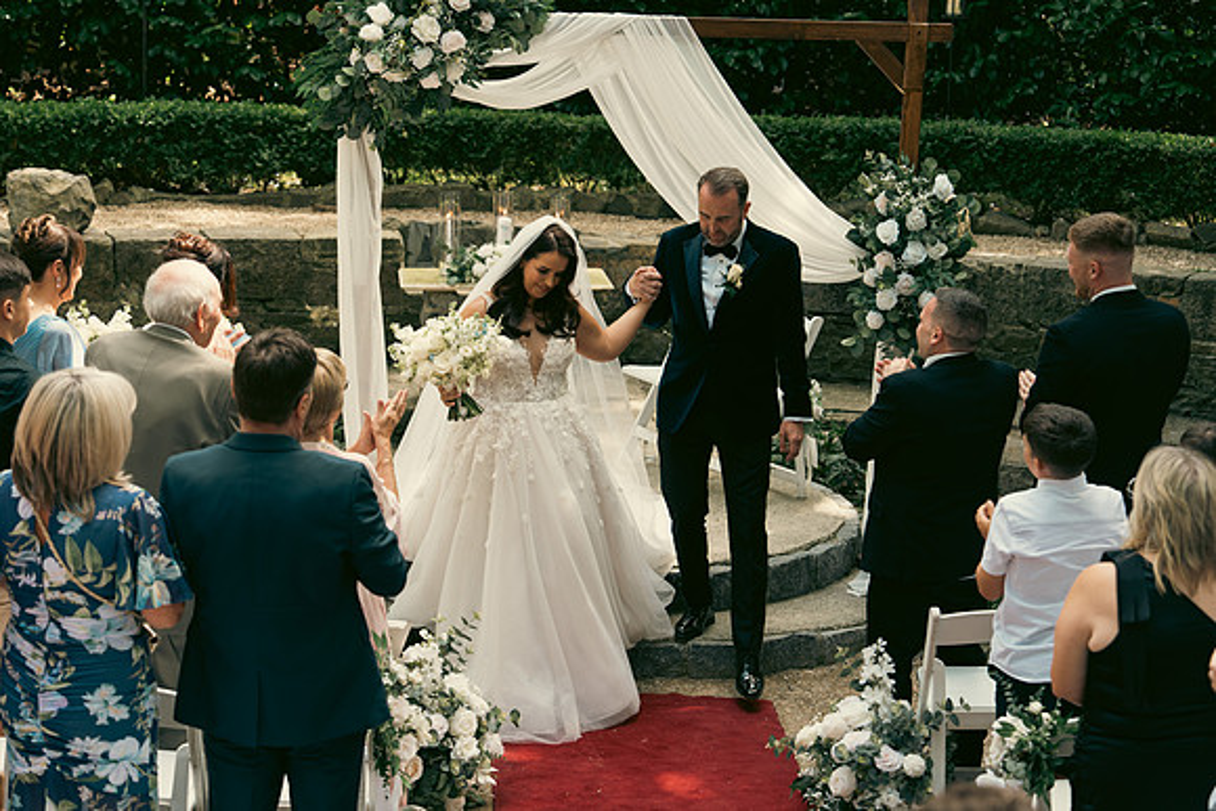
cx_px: 608
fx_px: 2365
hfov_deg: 28.8
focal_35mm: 70
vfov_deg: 19.5
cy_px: 406
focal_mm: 70
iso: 250
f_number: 3.5
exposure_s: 1/200
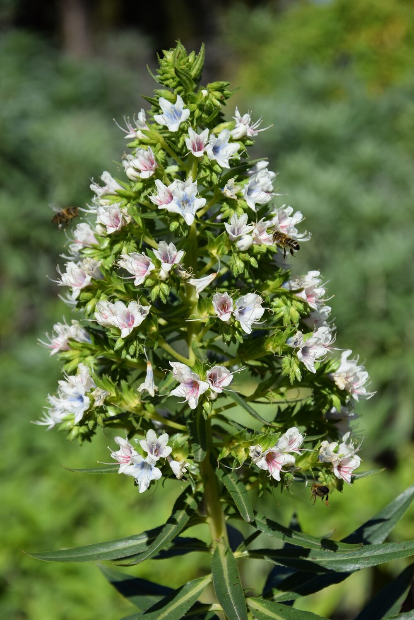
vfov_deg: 18.2
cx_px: 207
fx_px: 1937
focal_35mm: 112
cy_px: 310
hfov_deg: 12.2
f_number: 7.1
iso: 200
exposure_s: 1/800
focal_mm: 75
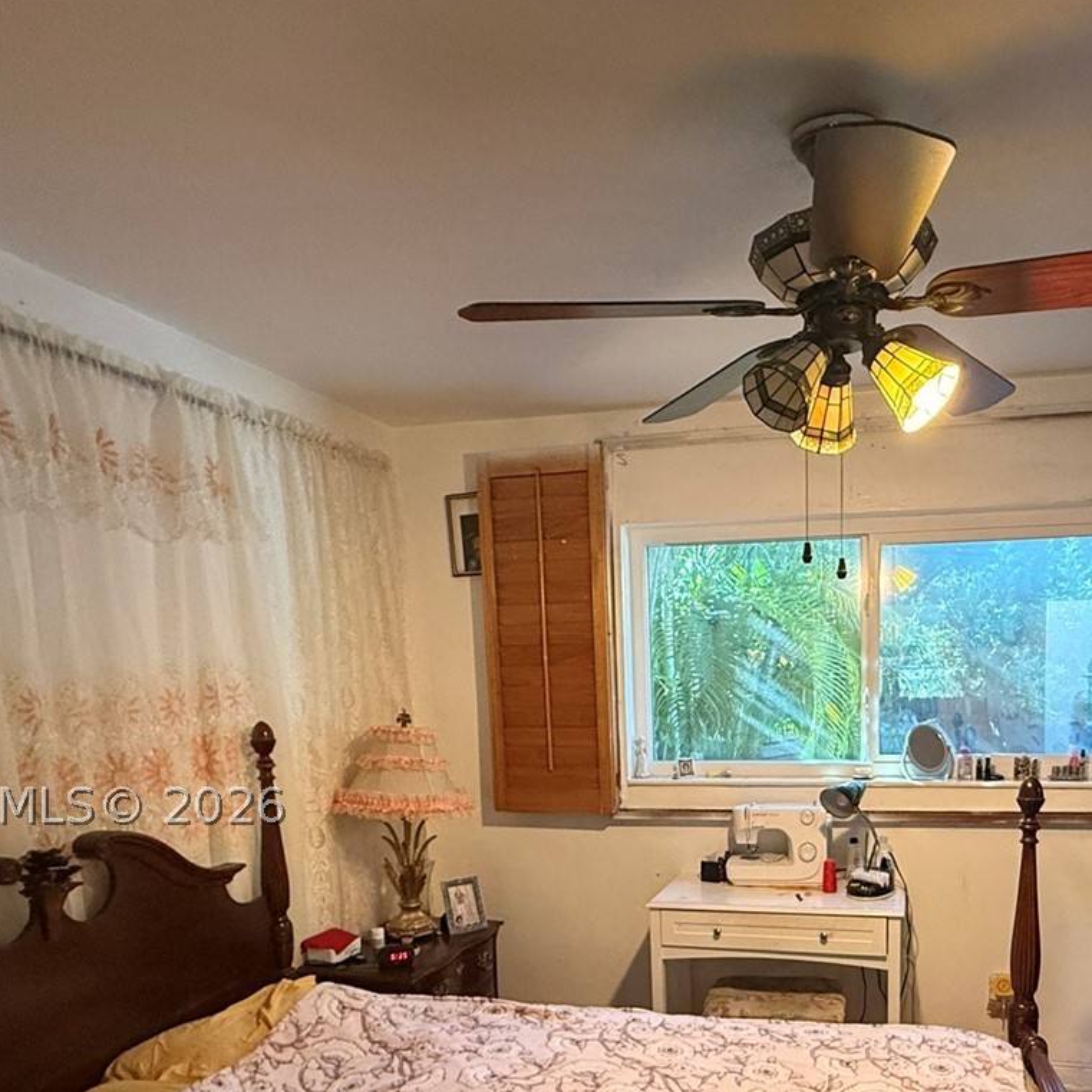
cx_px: 725
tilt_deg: -7.8
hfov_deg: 59.6
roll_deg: +0.7
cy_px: 805
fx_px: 928
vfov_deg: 58.1
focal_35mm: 26
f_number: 2.2
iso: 400
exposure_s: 1/60
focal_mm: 2.22
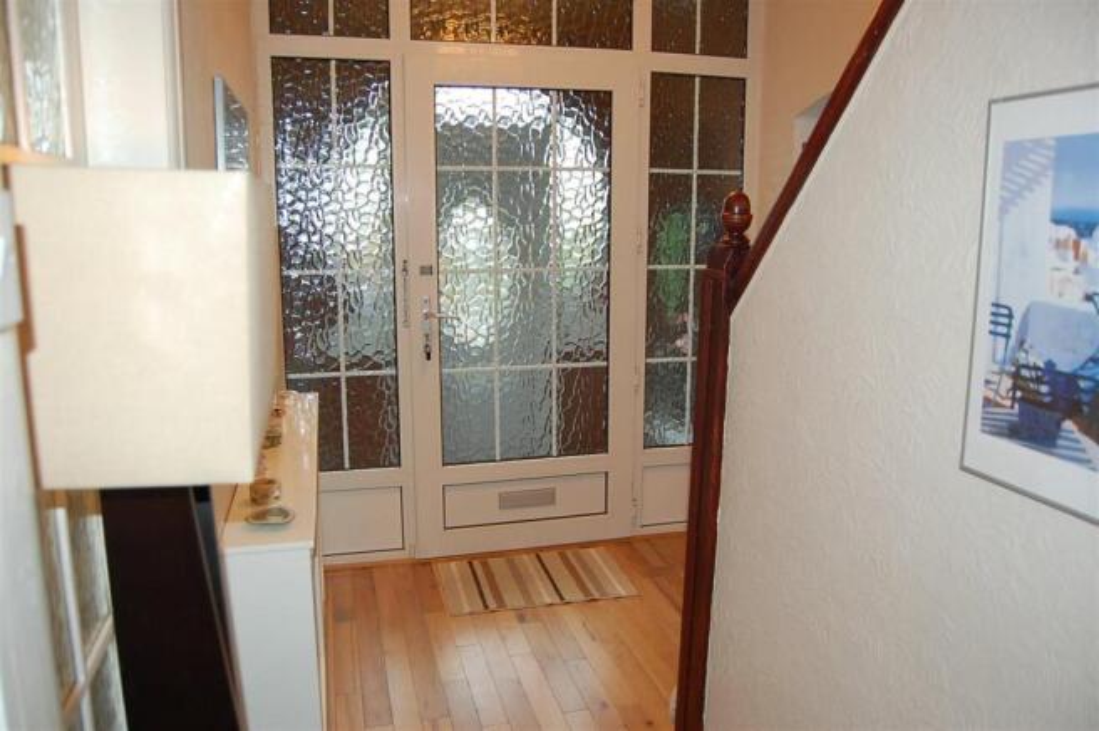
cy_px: 366
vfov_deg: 47.8
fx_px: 823
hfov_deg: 67.4
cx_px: 550
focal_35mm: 27
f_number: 3.5
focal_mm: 18
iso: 400
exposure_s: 1/60
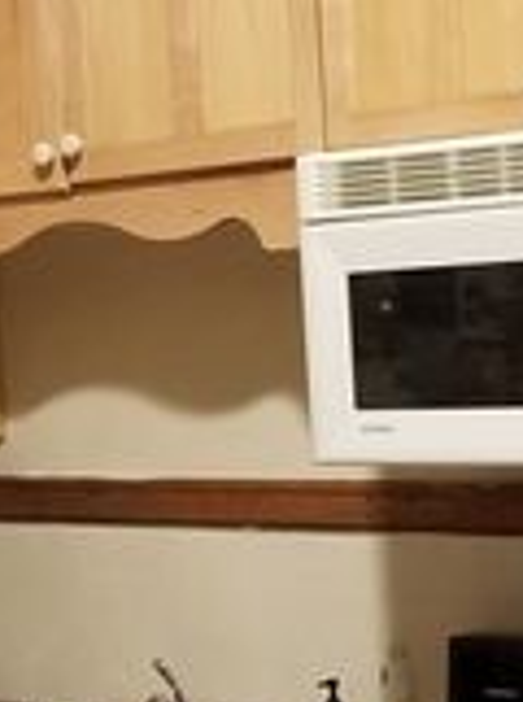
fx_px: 2184
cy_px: 403
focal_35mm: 108
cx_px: 96
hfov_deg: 13.6
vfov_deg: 18.2
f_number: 1.7
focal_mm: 4.3
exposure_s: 1/20
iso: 250
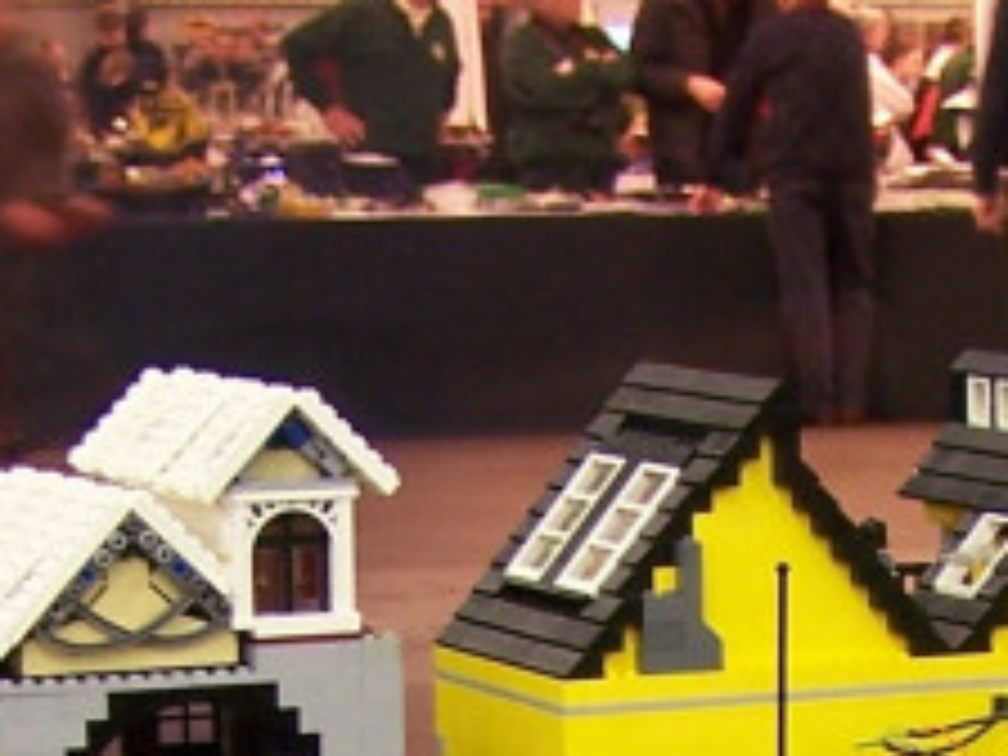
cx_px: 688
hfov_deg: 11.3
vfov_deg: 8.1
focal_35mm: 174
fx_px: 5067
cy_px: 1552
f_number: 2.8
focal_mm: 6.3
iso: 80
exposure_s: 1/2
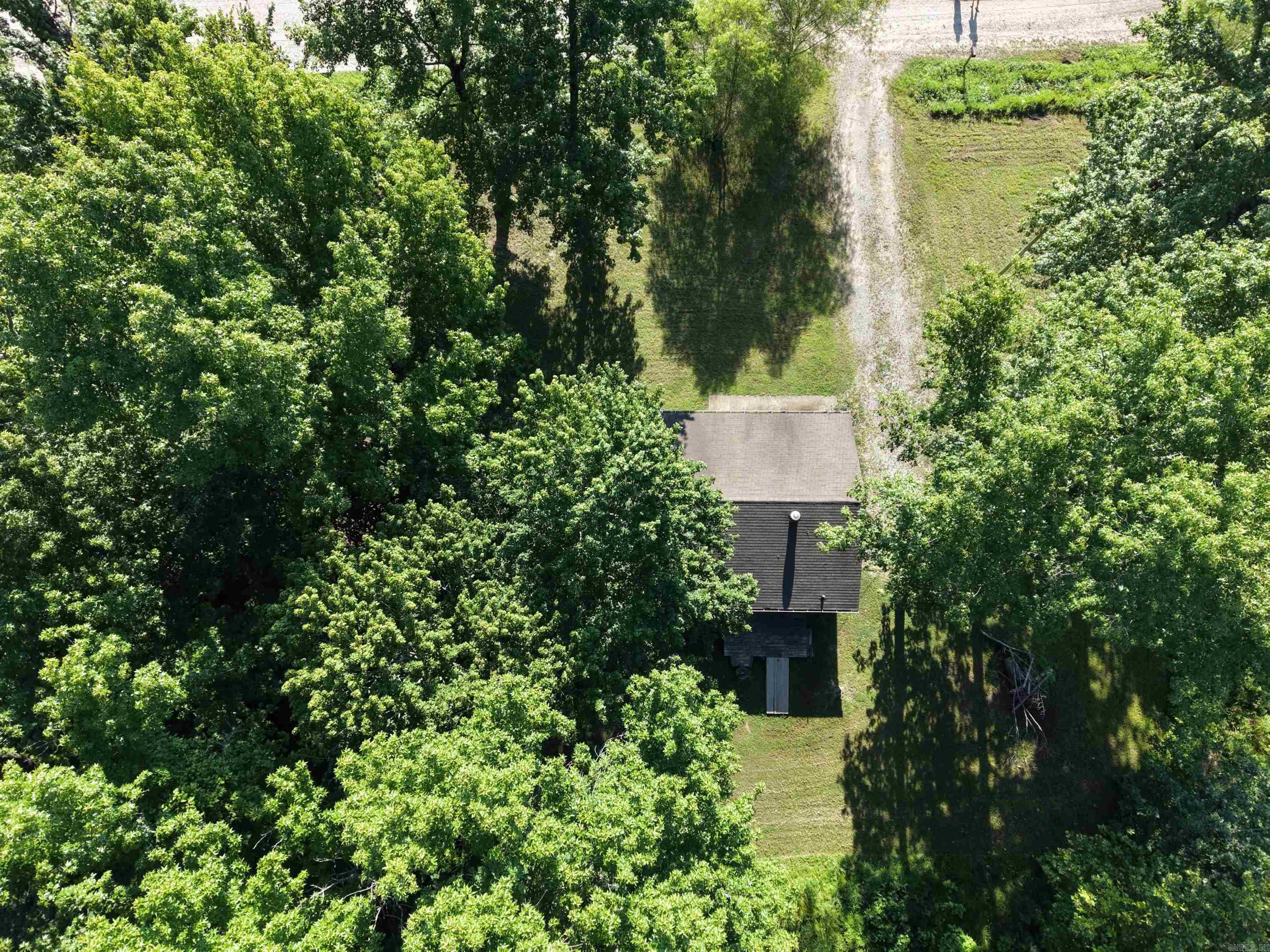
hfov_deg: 71.6
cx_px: 635
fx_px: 881
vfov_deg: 56.8
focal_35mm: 24
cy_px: 476
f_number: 1.8
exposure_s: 1/1000
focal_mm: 8.67
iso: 160
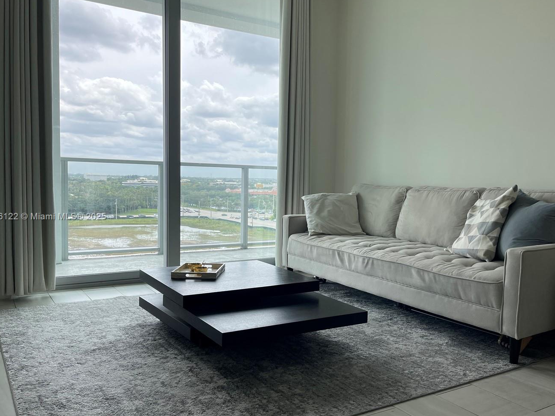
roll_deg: -1.5
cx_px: 311
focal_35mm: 32
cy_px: 217
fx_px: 513
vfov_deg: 44.1
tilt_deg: -4.2
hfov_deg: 56.7
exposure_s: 1/831
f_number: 1.6
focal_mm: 5.1
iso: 32
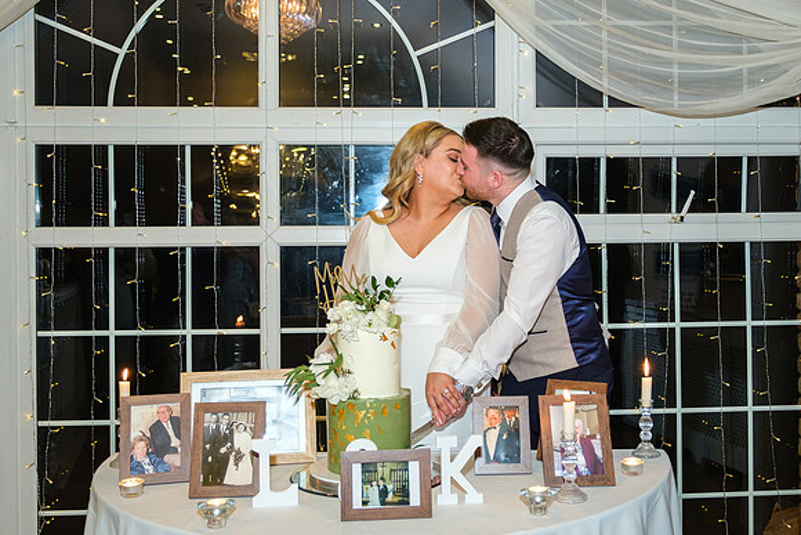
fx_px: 851
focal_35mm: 38
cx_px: 445
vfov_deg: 34.8
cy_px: 238
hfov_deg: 50.3
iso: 800
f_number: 2.8
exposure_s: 1/160
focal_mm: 20.6
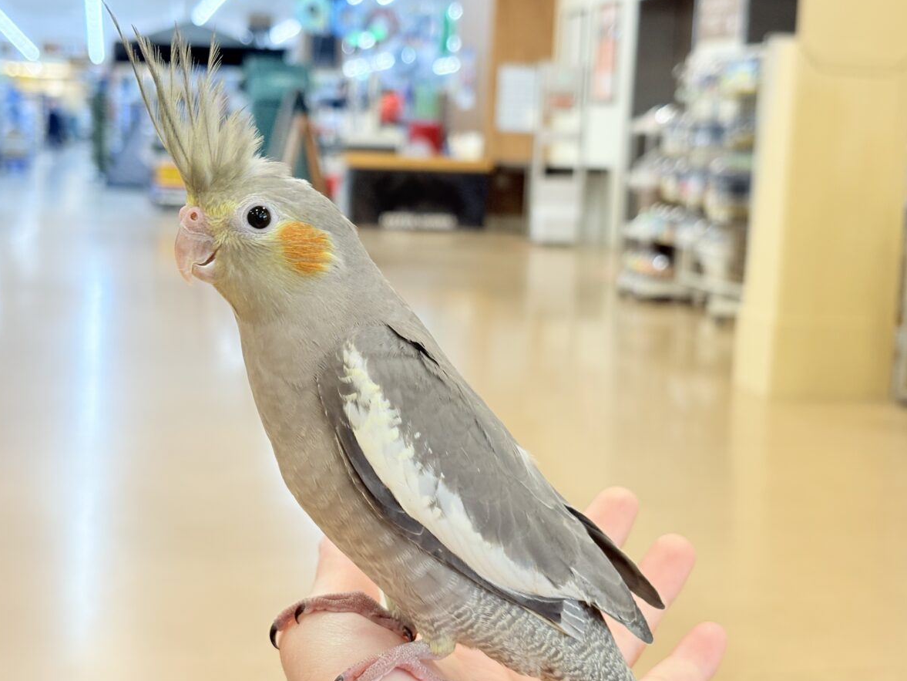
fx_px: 1389
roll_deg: -1.6
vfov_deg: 27.5
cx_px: 458
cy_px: 340
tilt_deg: -7.5
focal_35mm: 53
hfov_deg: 36.2
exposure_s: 1/100
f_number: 1.6
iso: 100
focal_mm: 5.96
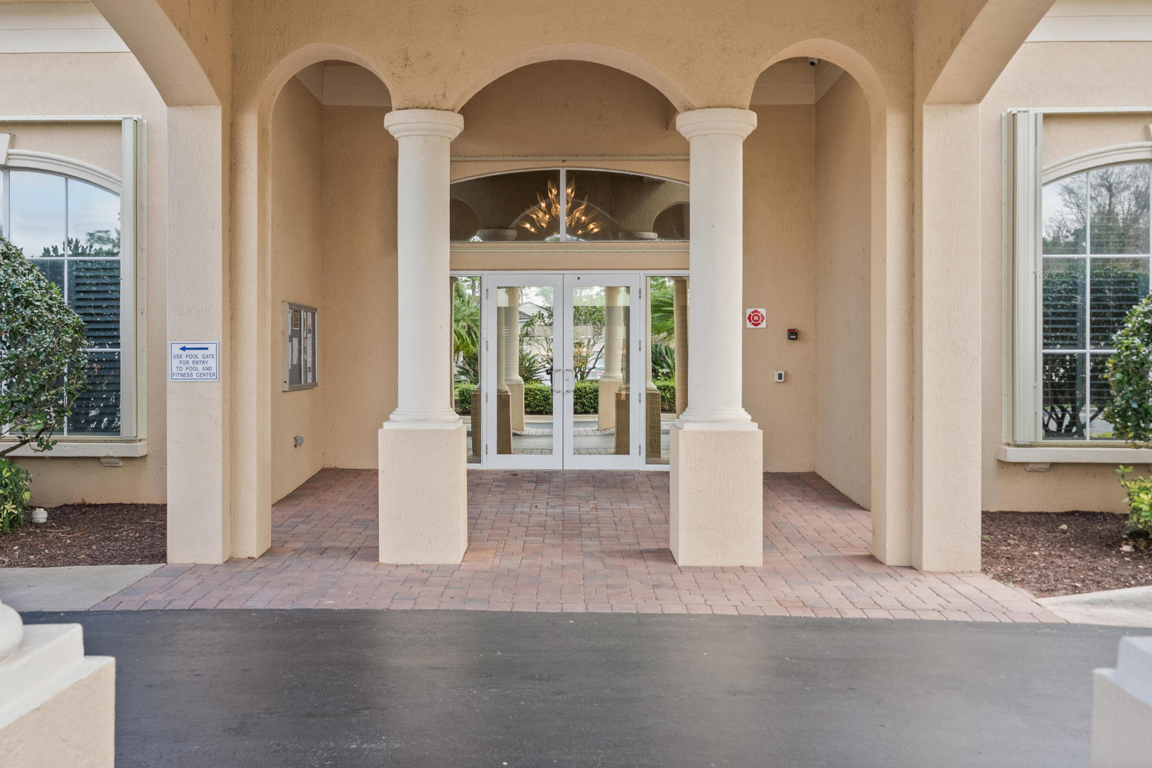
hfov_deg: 54.4
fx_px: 1120
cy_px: 382
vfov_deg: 37.9
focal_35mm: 35
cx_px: 573
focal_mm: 34
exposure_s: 1/50
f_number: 8
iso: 640
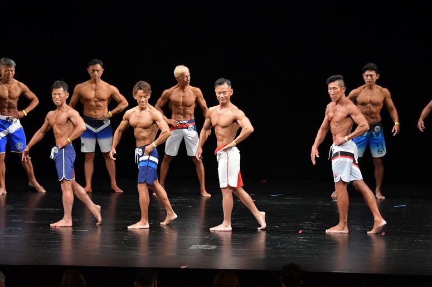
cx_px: 216
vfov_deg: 7.9
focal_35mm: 174
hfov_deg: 11.8
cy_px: 144
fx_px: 2087
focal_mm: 116
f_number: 5.6
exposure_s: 1/400
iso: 3200
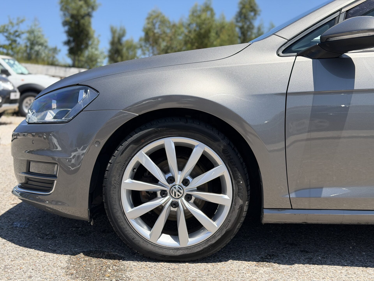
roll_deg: -1.2
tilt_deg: -1.8
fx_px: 519
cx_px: 187
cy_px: 140
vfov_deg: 30.3
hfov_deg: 39.7
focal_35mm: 48
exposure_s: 1/3096
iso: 80
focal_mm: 6.76
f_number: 1.78
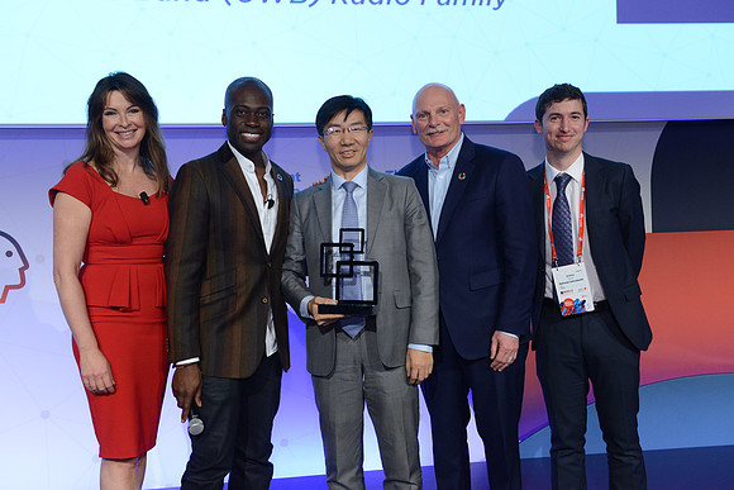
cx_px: 367
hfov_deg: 44.5
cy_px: 245
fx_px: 897
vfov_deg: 30.5
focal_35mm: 44
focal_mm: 44
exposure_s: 1/100
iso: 2500
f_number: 6.3
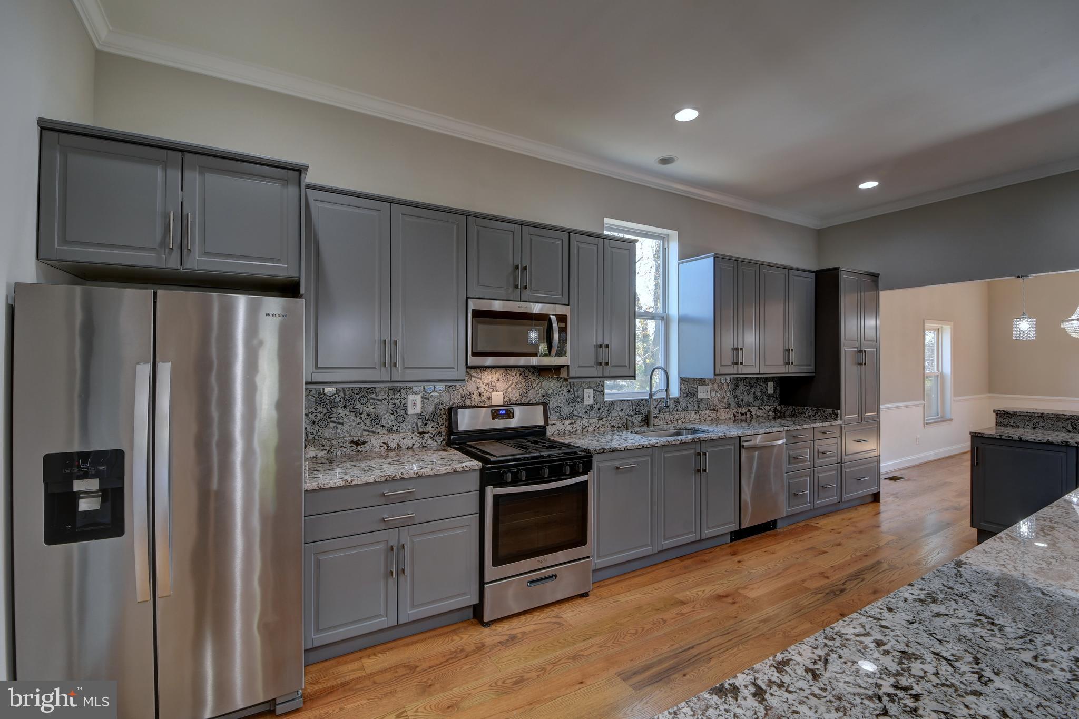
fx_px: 450
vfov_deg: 77.3
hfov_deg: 100.4
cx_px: 540
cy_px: 360
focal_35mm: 15
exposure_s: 1/4
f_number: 10
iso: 200
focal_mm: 10
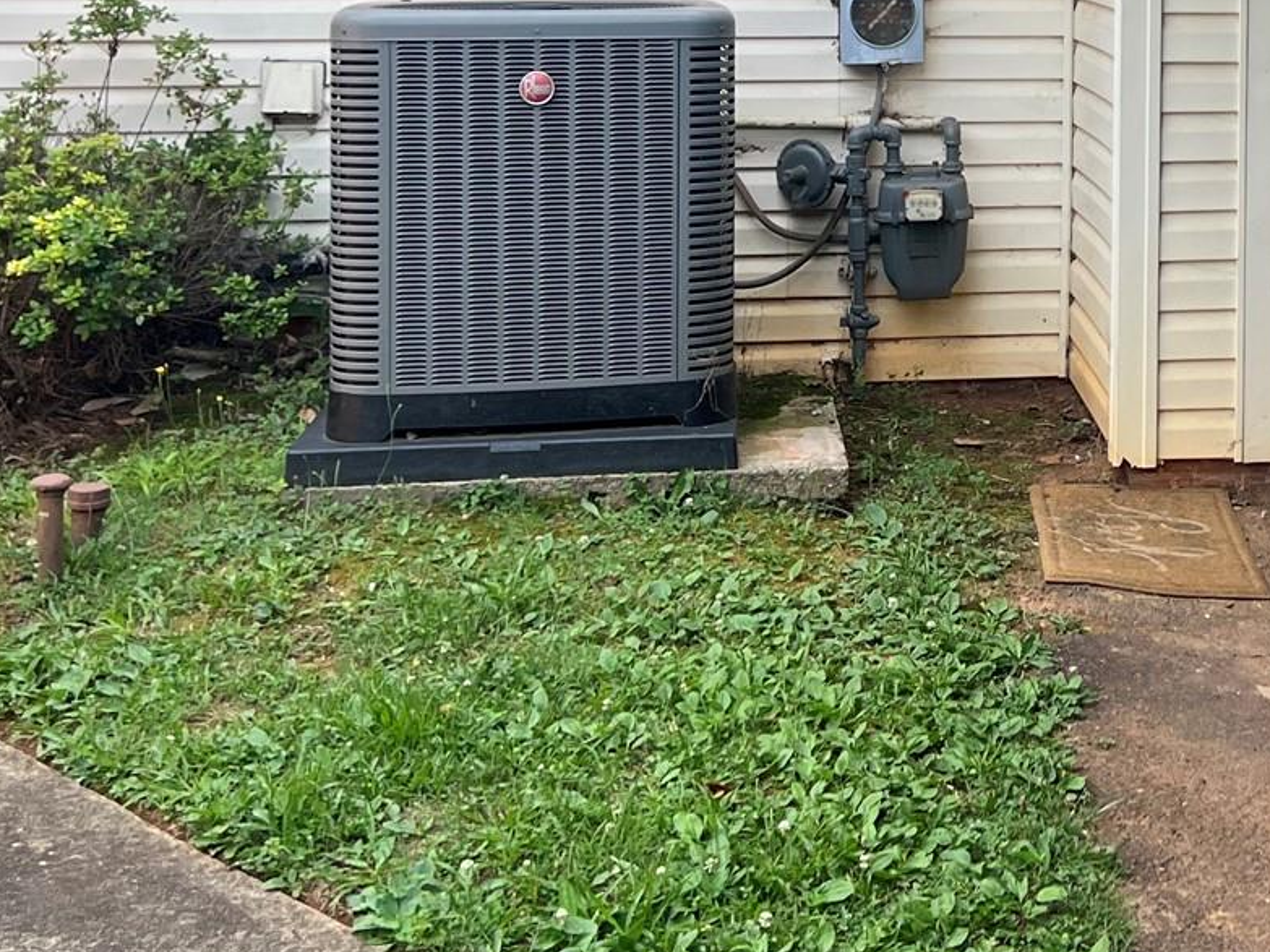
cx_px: 1213
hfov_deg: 27.2
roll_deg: -0.8
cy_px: -66
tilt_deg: +0.1
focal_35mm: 68
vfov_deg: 20.7
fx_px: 2494
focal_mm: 5.7
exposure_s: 1/797
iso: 50
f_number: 1.5
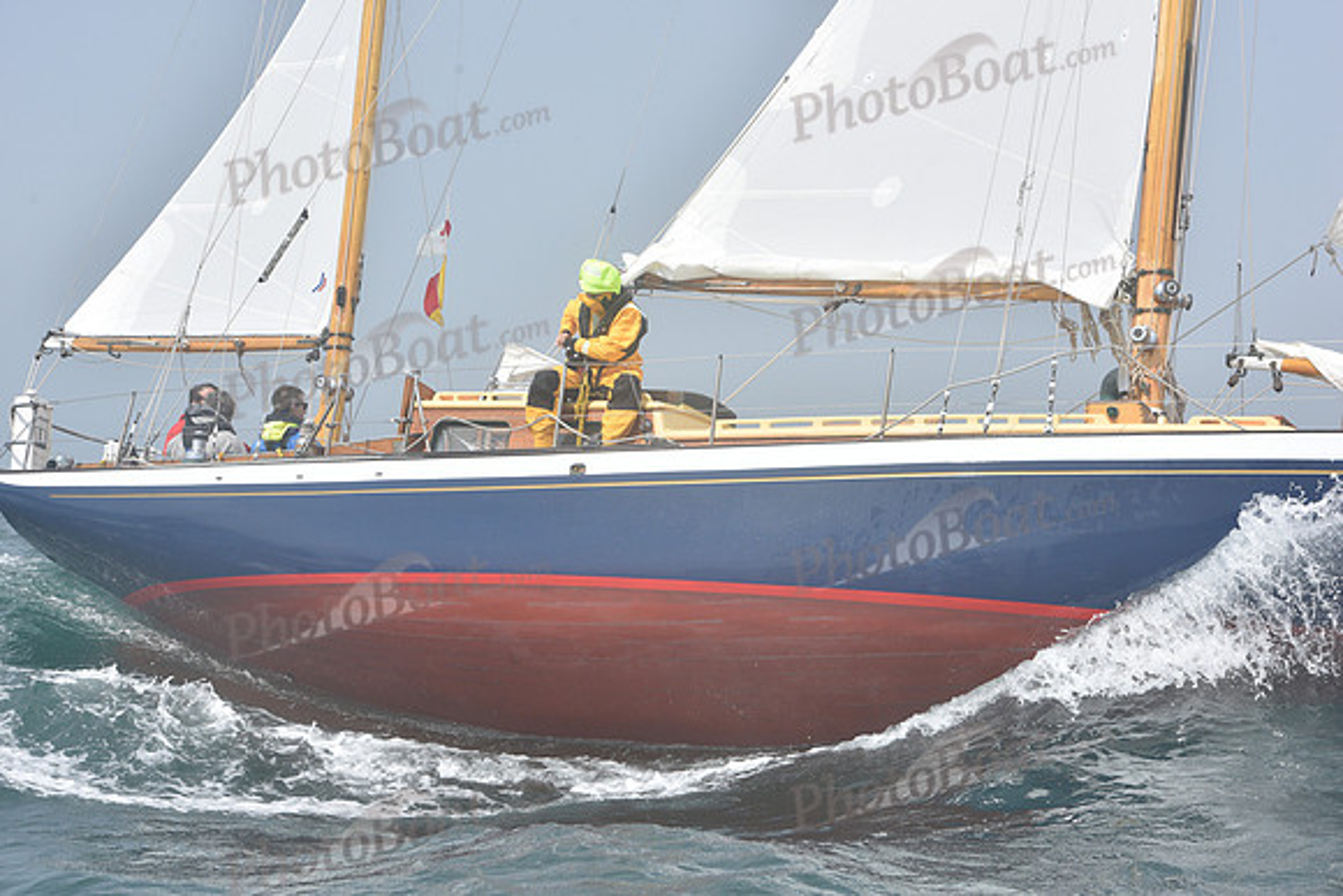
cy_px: 448
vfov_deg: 14.9
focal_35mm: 92
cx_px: 672
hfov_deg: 22.1
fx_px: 3433
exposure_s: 1/800
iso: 320
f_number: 11
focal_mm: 92
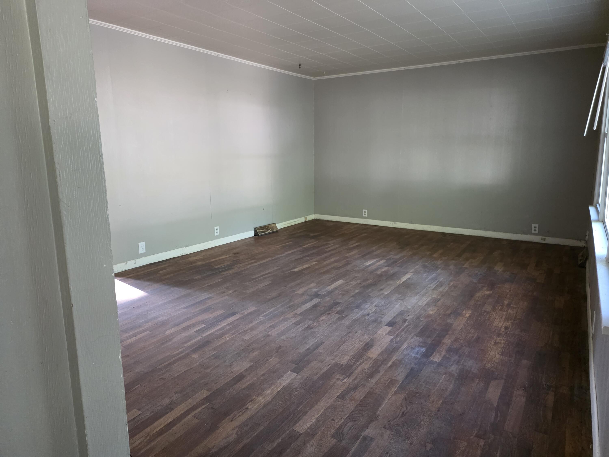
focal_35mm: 23
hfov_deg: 73.9
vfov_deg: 58.9
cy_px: 228
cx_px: 304
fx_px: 405
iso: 1250
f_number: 1.7
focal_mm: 6.3
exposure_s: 1/120
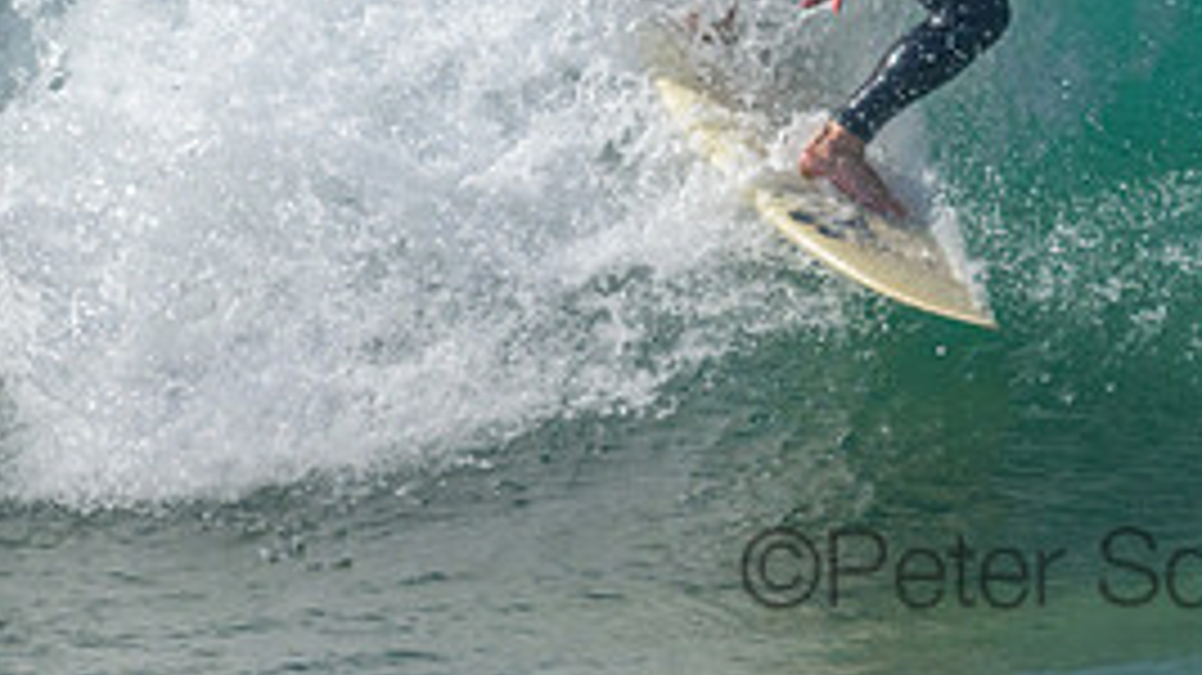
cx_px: 1089
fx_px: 58022
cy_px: -178
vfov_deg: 0.7
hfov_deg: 1.2
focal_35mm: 1821
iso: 2200
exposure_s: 1/2000
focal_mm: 800
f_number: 11
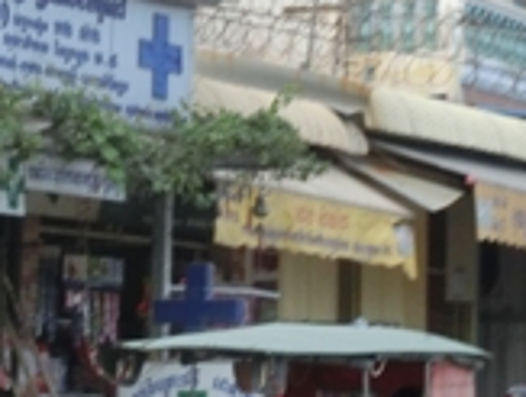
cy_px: 13
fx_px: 2802
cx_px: 232
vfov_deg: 8.1
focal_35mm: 184
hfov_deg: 10.7
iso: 200
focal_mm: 8.29
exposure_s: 1/125
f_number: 10.7
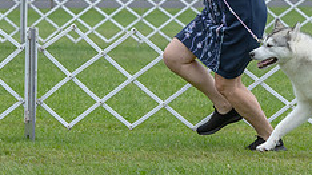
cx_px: 279
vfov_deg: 3.1
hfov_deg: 5.5
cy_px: -25
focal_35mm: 390
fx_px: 3223
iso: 400
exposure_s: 1/1250
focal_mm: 100
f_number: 4.5
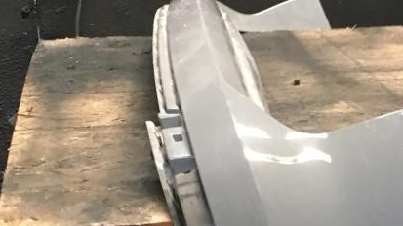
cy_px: 320
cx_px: 332
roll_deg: -1.6
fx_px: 1047
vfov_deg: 11.9
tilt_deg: -23.8
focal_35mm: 98
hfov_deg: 21.5
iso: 200
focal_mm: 4.15
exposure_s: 1/15
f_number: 2.2
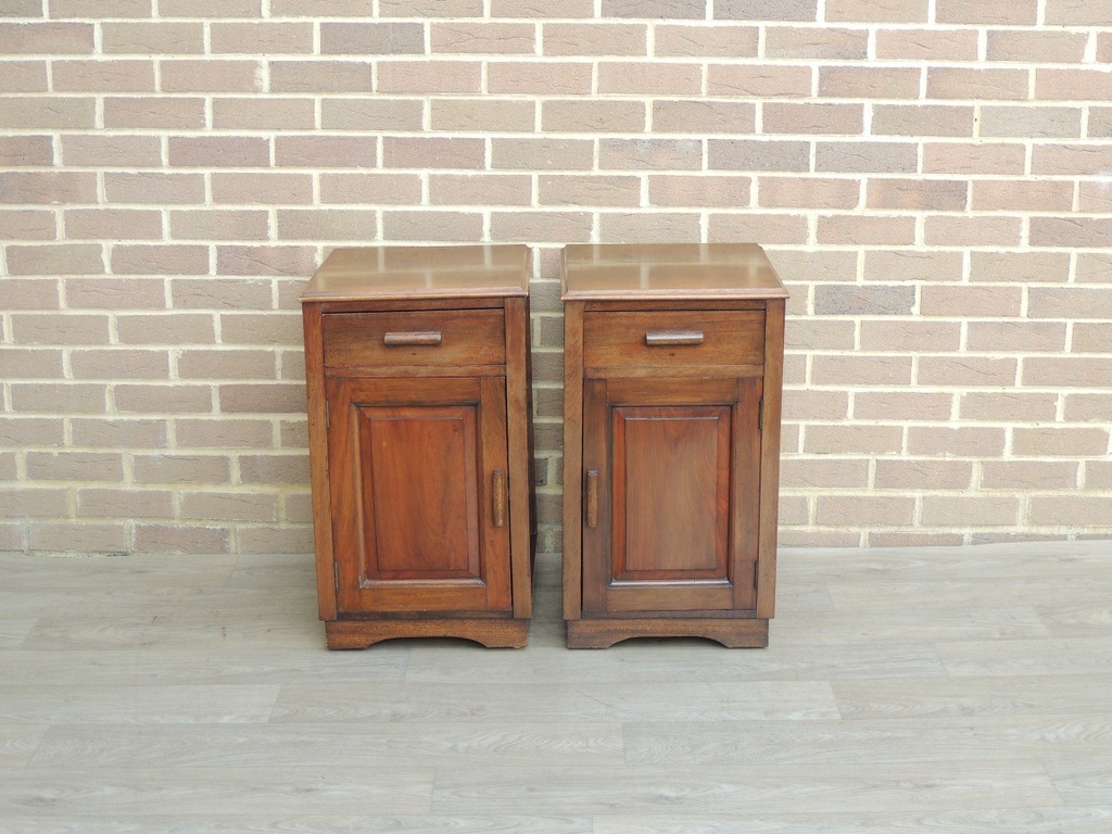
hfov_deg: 34.9
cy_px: 417
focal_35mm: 55
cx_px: 556
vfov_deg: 26.6
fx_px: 1767
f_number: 3.7
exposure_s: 1/60
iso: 180
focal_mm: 9.8
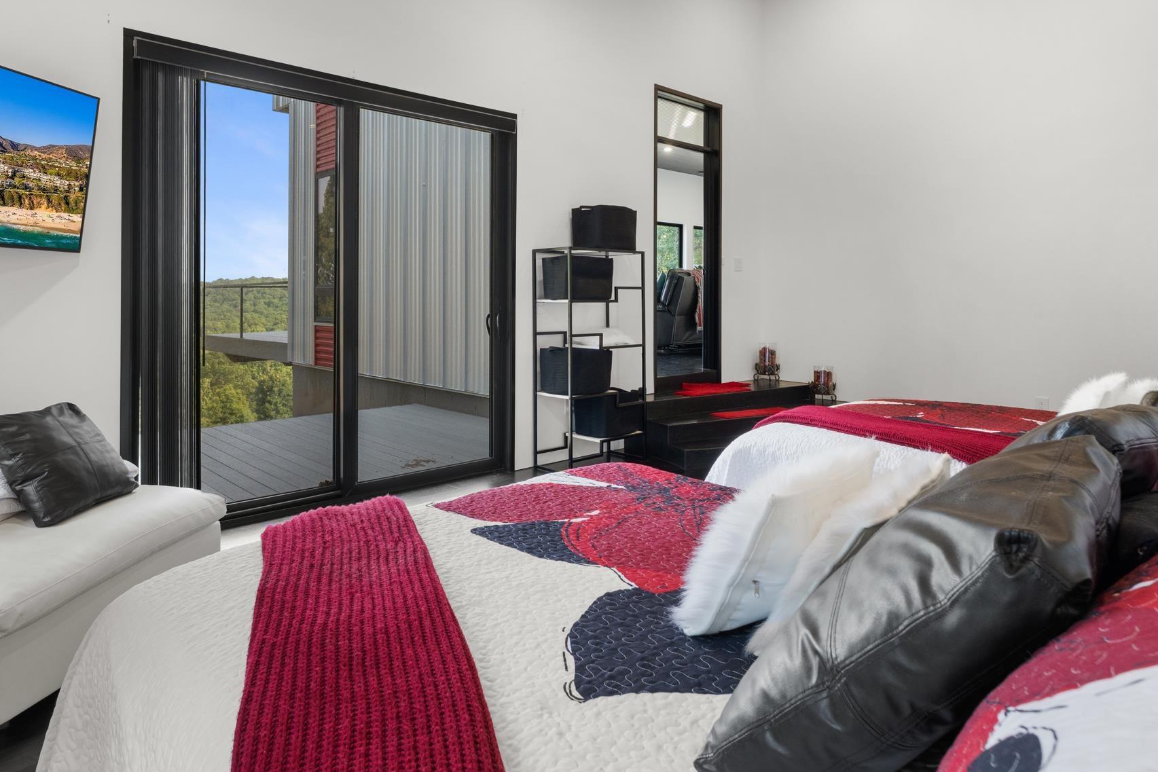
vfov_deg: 56.6
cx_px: 507
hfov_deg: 78.2
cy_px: 292
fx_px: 708
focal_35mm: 22
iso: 400
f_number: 7.1
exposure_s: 1/6
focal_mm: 10
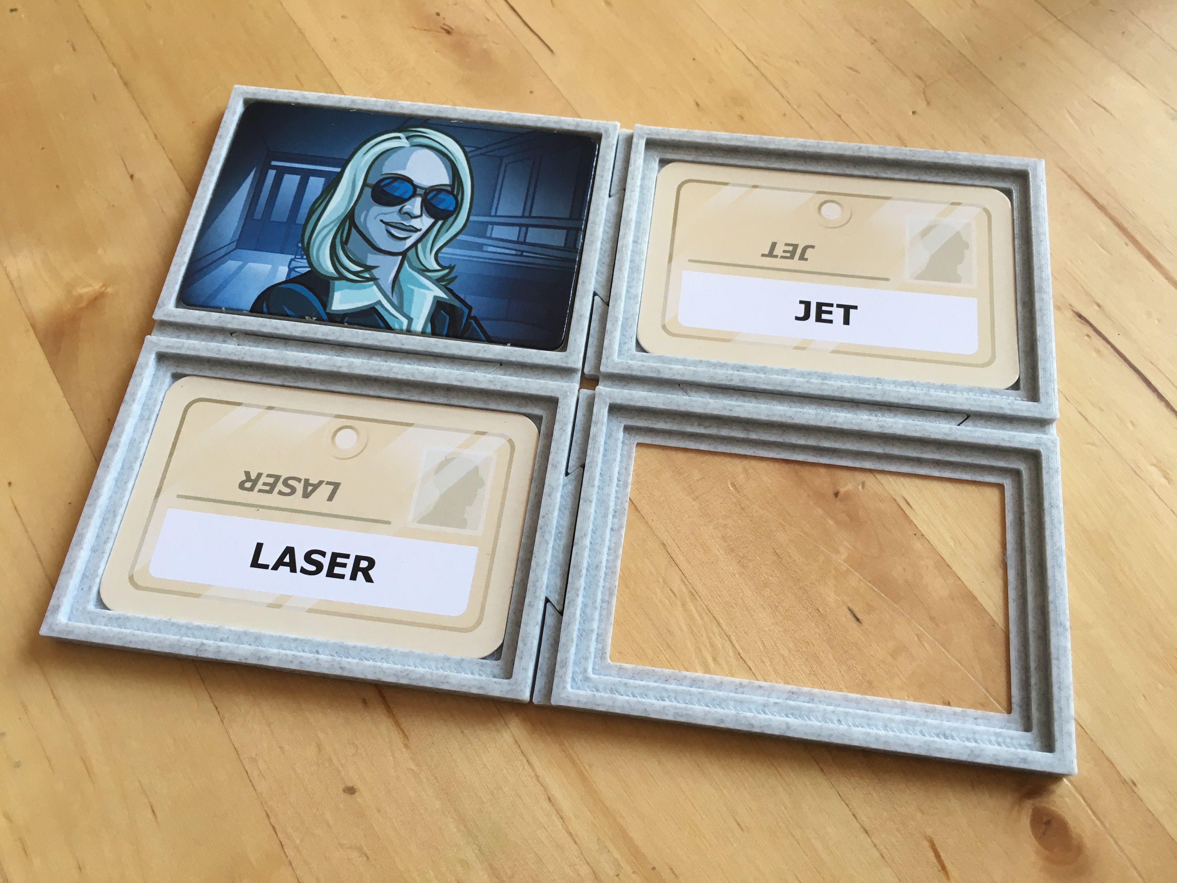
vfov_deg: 48.2
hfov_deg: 61.7
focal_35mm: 29
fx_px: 986
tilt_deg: -66.5
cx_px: 588
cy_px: 442
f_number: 2.2
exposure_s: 1/33
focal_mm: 4.15
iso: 64
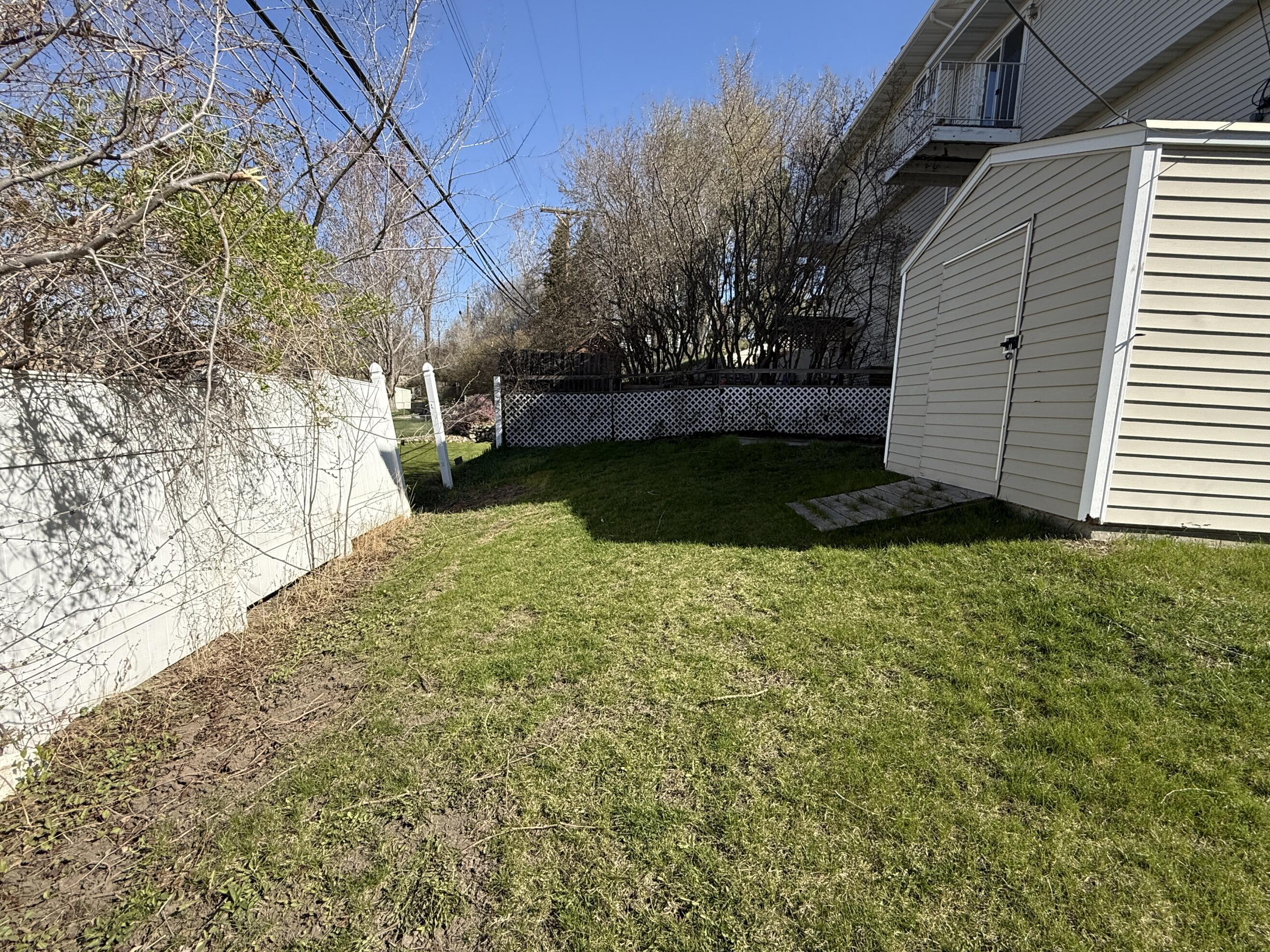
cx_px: 632
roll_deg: -3.3
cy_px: 476
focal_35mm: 16
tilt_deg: -5.9
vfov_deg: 78.1
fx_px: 587
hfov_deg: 94.5
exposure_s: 1/1901
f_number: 2.2
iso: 80
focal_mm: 2.22
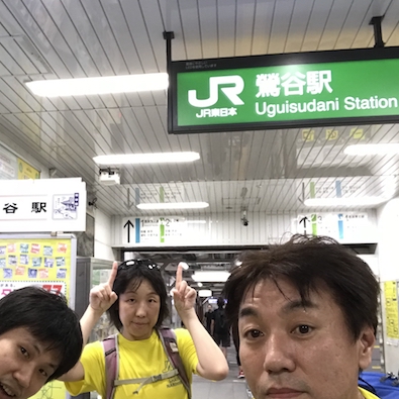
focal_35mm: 43
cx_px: 129
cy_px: 224
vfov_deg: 39.1
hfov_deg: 38.7
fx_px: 561
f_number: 2.2
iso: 100
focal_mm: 2.87
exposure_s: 1/33
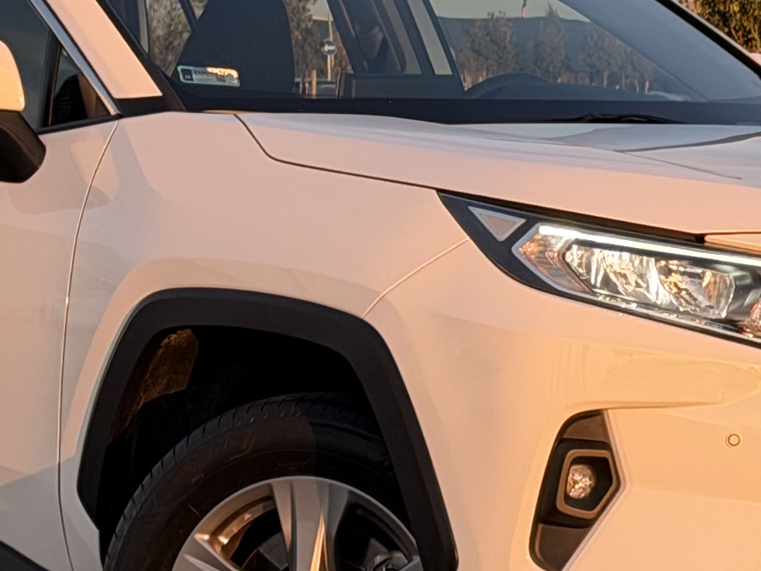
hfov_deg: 10.0
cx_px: 388
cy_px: 229
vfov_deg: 7.5
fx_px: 4332
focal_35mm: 197
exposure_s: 1/513
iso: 64
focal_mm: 6.76
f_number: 1.78
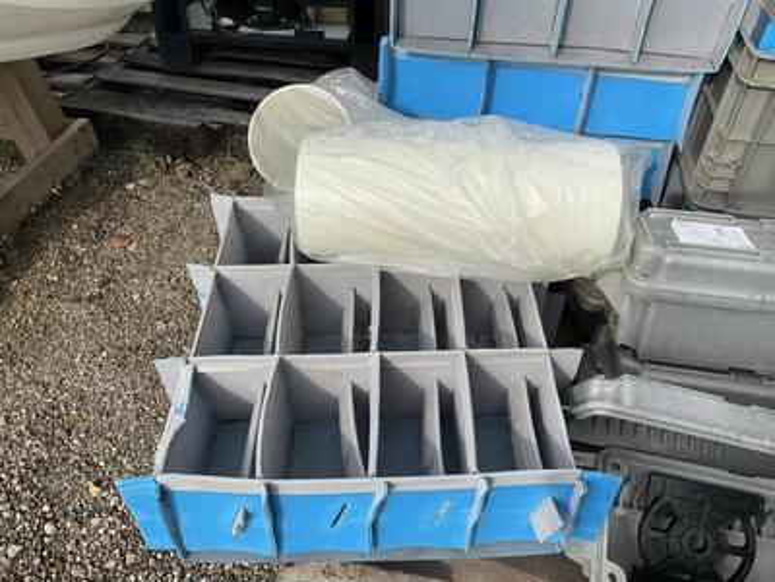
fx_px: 649
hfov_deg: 61.7
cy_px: 291
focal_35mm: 29
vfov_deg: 48.2
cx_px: 388
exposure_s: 1/1412
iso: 25
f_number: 1.8
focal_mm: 3
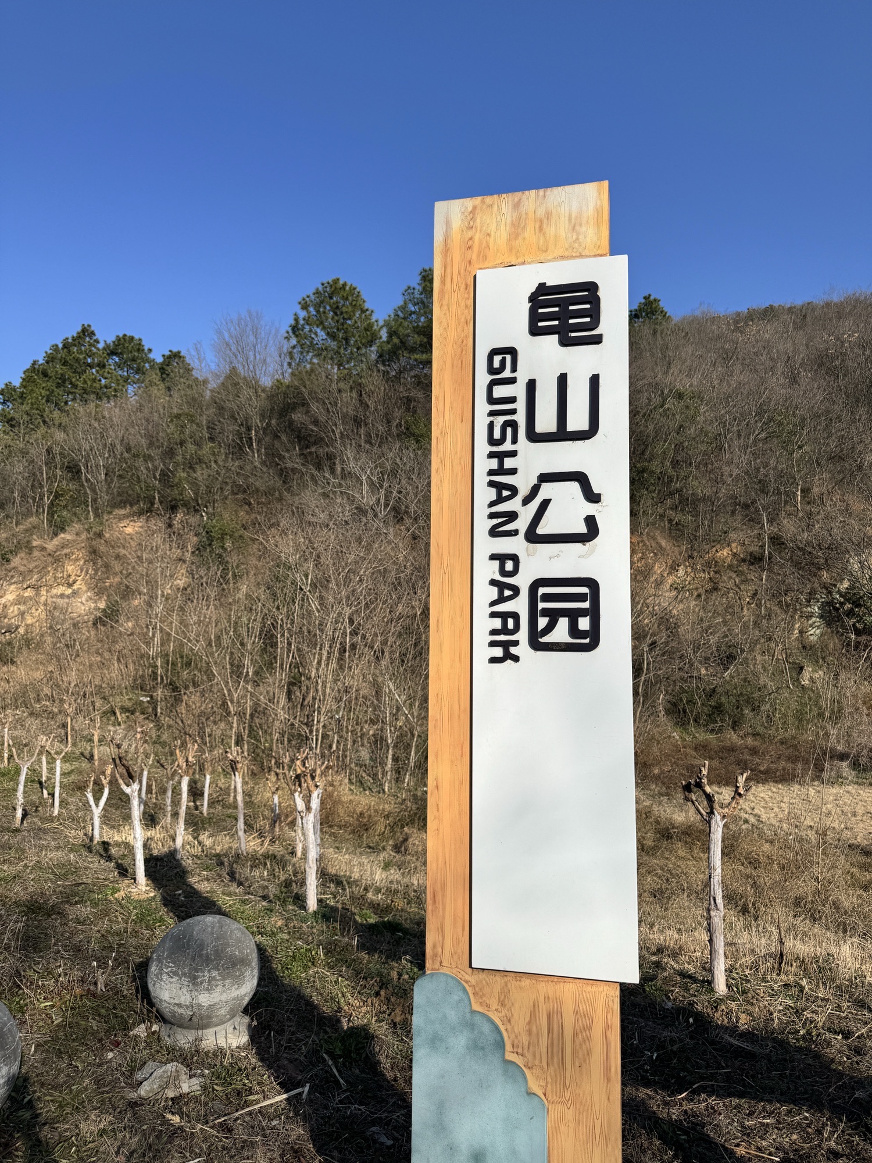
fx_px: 806
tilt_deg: +6.2
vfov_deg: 71.6
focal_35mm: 24
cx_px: 436
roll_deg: -0.2
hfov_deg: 56.8
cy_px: 582
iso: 80
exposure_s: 1/6410
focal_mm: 6.76
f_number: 1.78
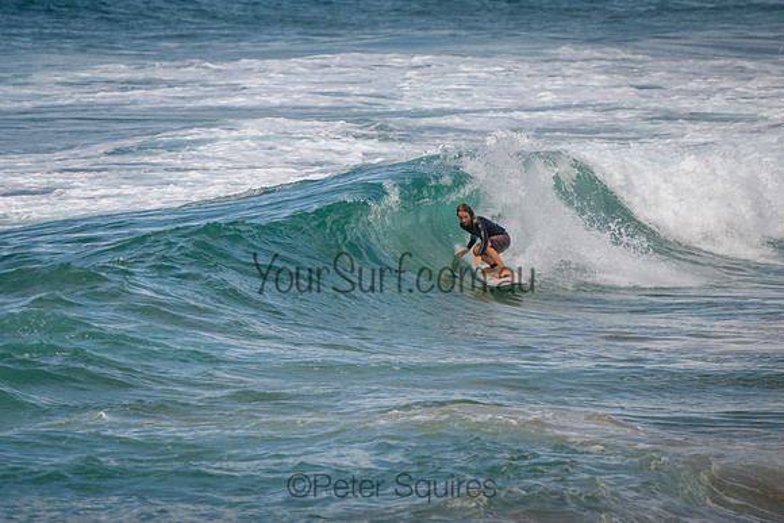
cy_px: 209
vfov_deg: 2.5
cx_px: 363
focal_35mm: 549
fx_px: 11966
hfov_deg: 3.8
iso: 280
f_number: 5.6
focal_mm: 400
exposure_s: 1/2000
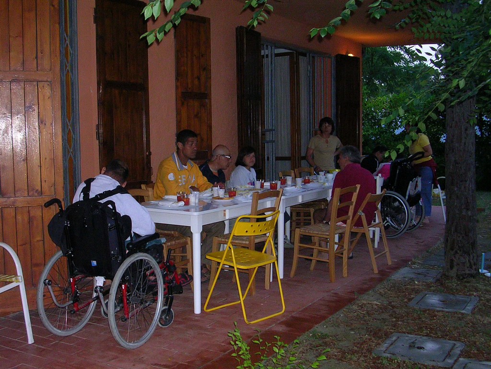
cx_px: 246
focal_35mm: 43
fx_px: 610
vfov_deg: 33.6
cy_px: 184
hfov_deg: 43.9
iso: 200
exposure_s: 1/60.1
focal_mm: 6.6
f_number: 3
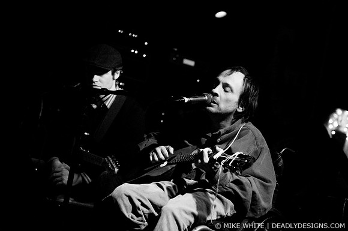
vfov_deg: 13.0
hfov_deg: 19.5
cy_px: 116
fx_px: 1014
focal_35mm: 105
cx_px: 174
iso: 1000
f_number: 2.8
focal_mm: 70
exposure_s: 1/50
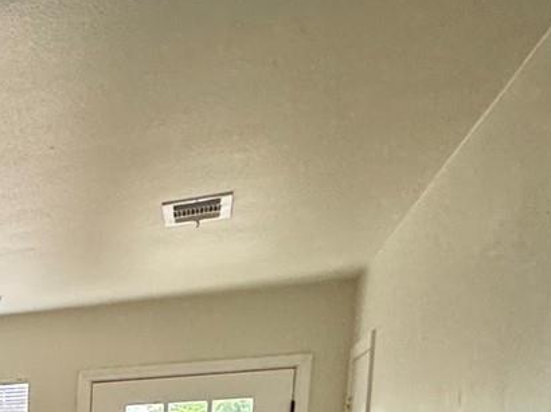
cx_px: -539
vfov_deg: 18.1
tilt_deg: -7.8
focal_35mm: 70
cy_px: 660
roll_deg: +1.9
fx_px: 1114
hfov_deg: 18.6
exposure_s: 1/120
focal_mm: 2.22
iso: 160
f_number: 2.2
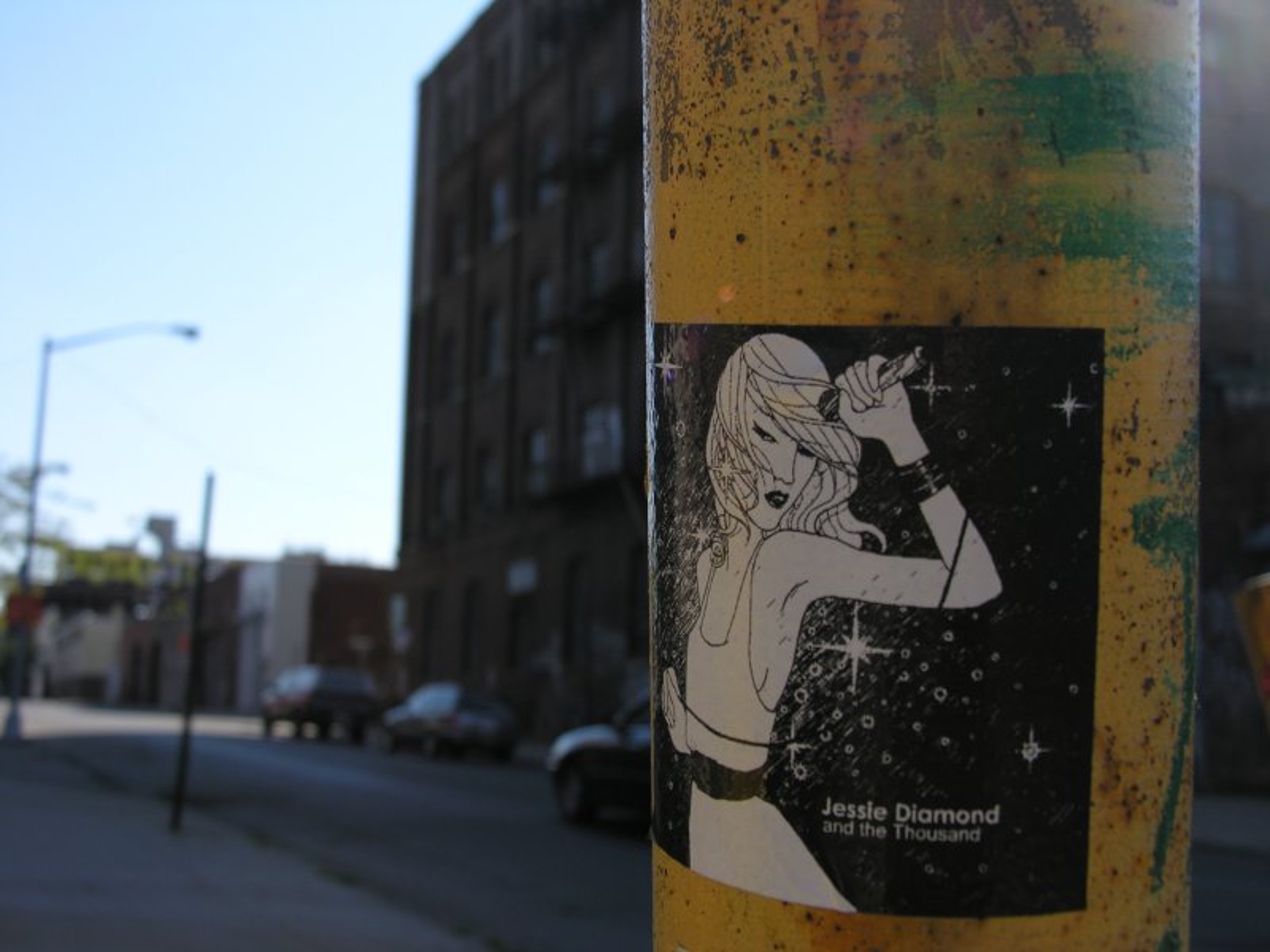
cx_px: 635
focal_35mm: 46
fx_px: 1688
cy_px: 476
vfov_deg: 31.5
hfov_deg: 41.2
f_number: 3.4
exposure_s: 1/557
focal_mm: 11.8
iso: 50
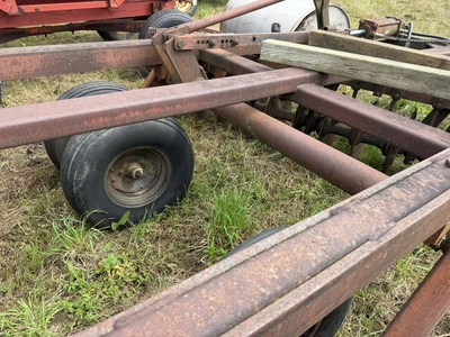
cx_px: 225
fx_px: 312
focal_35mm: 24
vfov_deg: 56.8
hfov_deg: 71.6
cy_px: 168
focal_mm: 6.76
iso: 80
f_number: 1.78
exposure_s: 1/1174
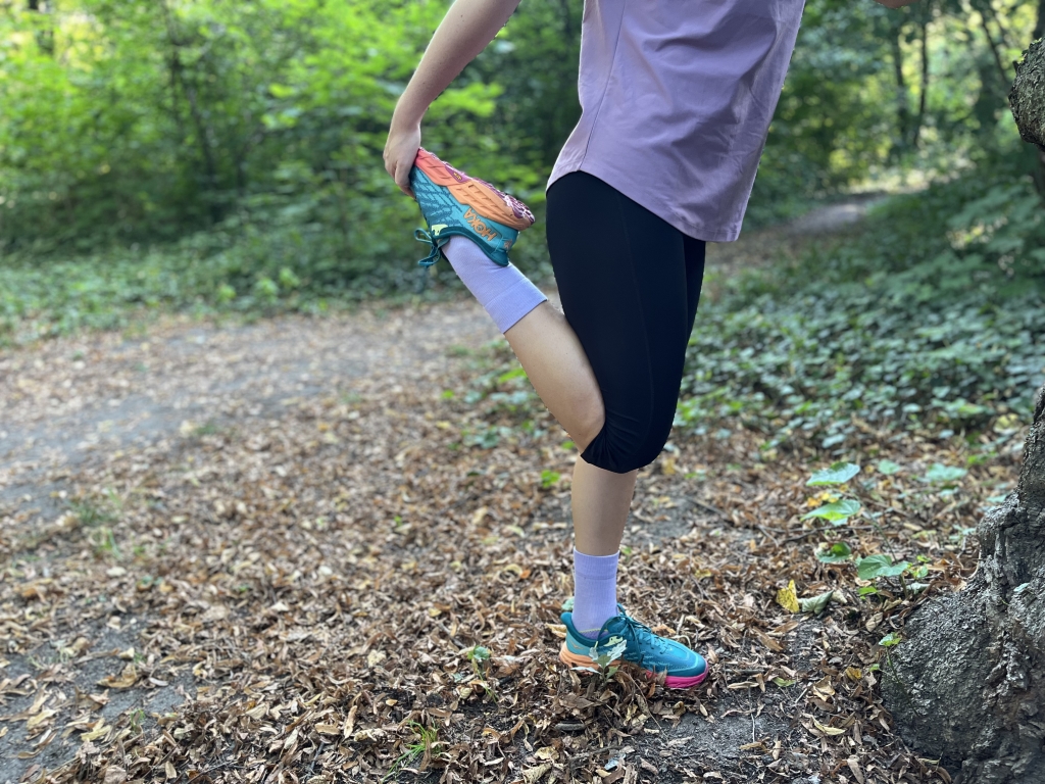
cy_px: 392
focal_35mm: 26
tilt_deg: -16.1
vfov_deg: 53.1
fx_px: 785
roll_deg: +2.1
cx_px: 522
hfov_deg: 67.3
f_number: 1.6
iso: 160
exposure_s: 1/60
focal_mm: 5.1
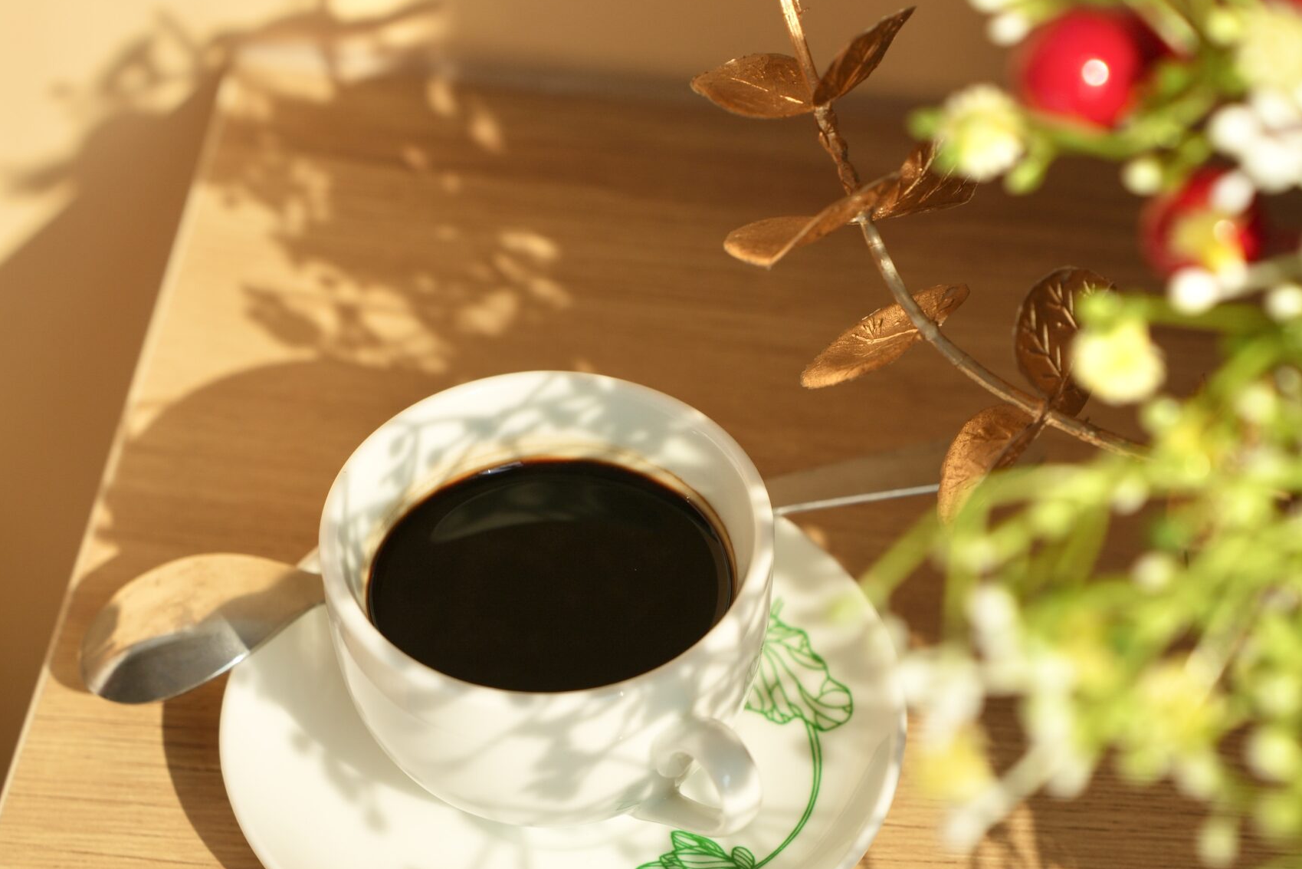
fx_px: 4087
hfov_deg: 18.1
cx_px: 652
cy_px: 640
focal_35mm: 113
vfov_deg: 12.1
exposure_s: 1/500
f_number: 5
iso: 100
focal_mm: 75
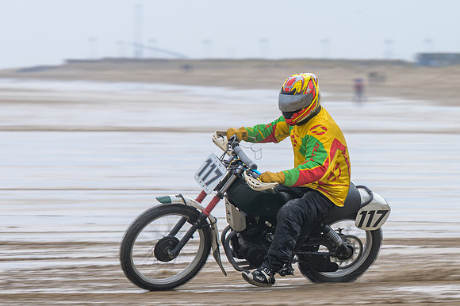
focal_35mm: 301
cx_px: 216
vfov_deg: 4.6
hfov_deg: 6.8
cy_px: 109
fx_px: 3845
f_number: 5.6
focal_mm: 145
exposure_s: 1/200
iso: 64
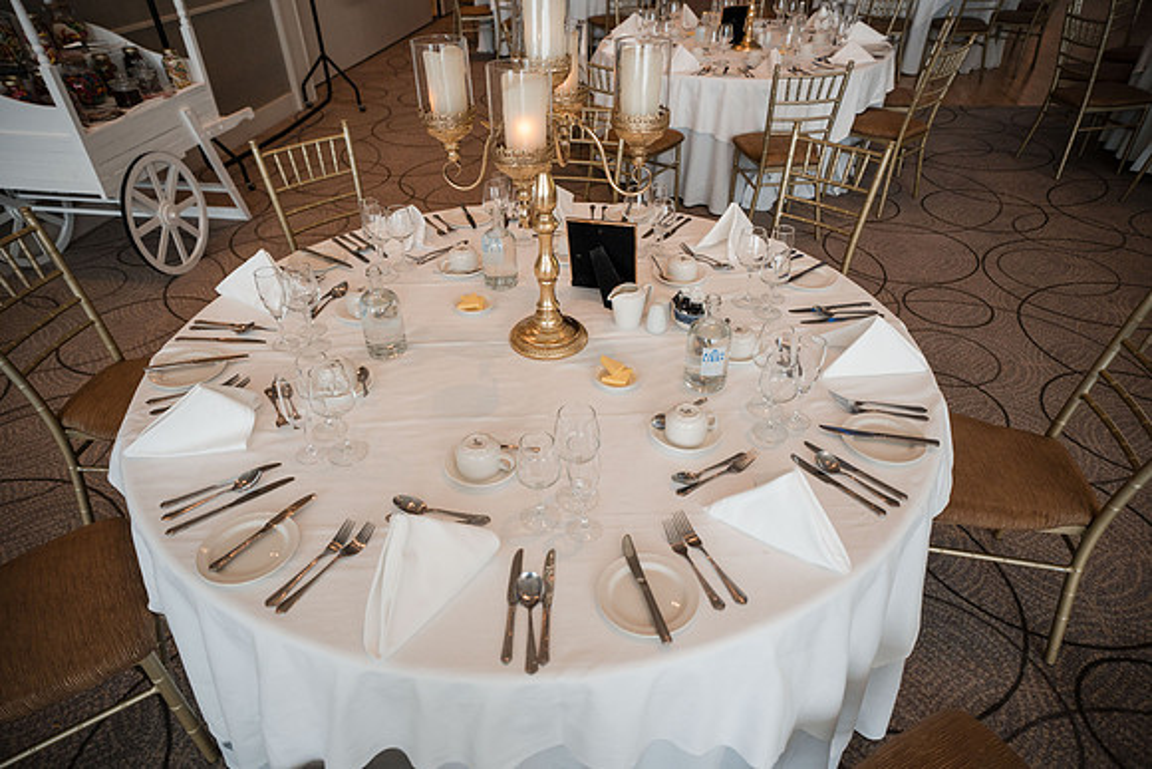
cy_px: 384
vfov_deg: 56.8
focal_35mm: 22
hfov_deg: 78.1
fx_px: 711
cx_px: 576
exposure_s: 1/500
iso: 1250
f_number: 2.8
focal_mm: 22.2
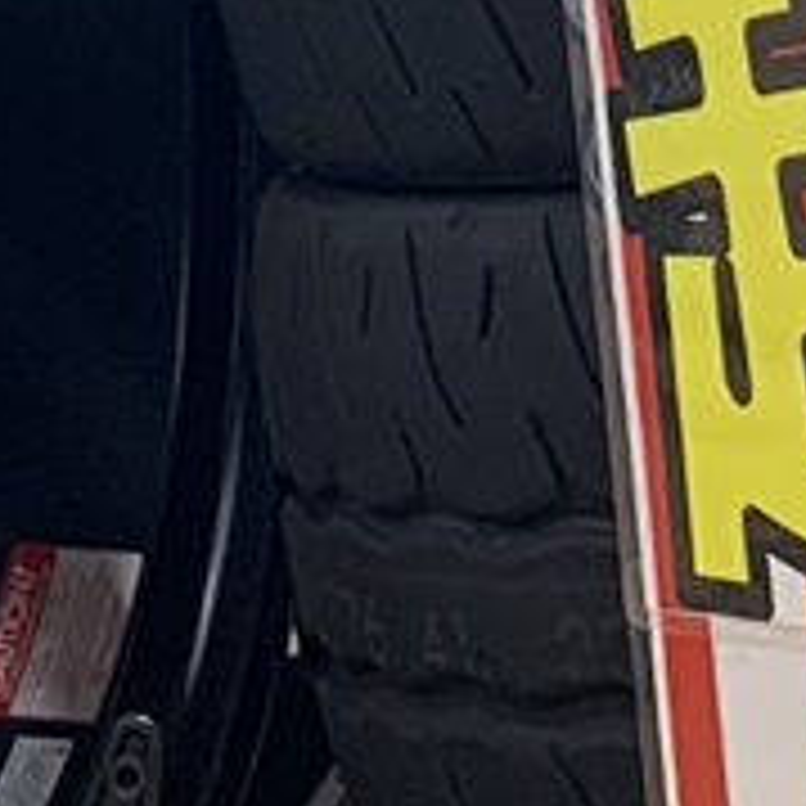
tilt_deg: +9.1
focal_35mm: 207
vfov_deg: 7.8
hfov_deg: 8.4
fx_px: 5453
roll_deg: +9.7
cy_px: -1218
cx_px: 288
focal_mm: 4.25
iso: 50
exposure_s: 1/100
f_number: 1.8
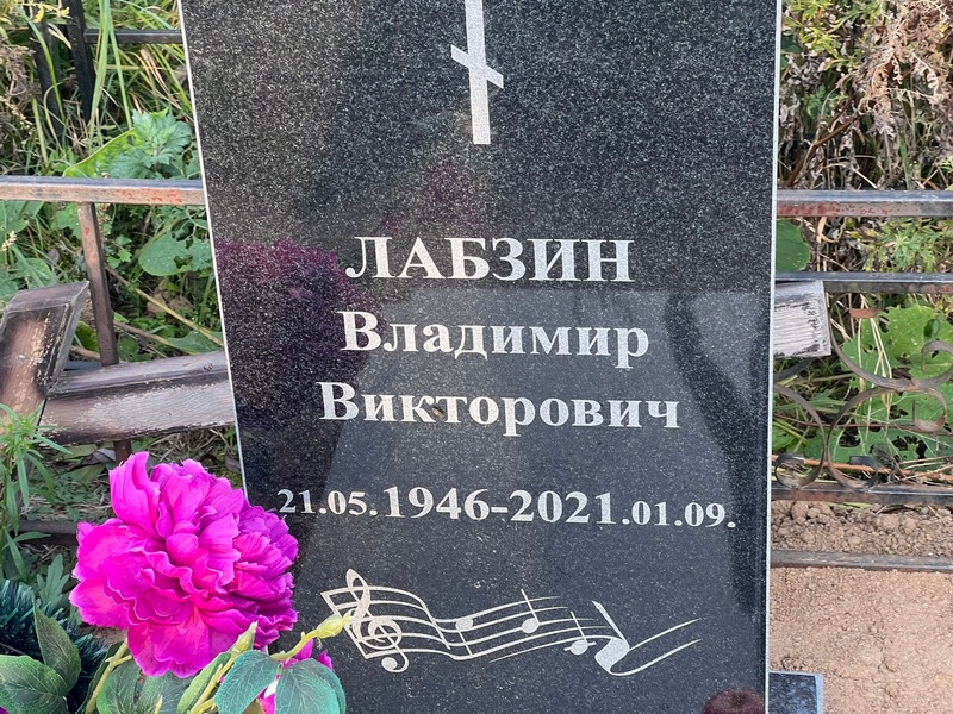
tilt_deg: -31.0
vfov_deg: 19.1
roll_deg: +6.2
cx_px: 476
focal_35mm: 77
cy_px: 357
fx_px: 2120
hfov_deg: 25.3
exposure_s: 1/99
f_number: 2.8
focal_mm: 9
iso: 100
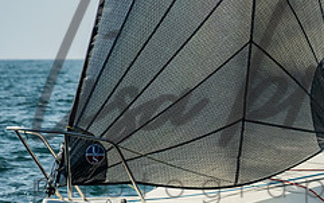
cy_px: 105
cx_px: 345
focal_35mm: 551
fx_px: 4869
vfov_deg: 2.4
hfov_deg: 3.8
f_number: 6.3
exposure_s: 1/1250
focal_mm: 200
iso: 320
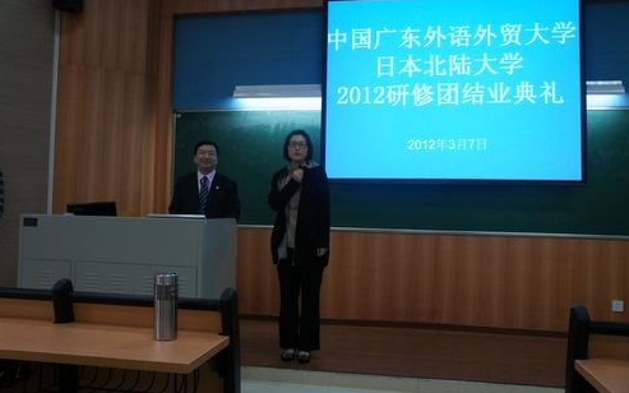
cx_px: 313
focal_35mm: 33
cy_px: 191
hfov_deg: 58.9
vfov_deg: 38.8
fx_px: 557
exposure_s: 1/160
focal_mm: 21
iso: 1600
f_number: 4
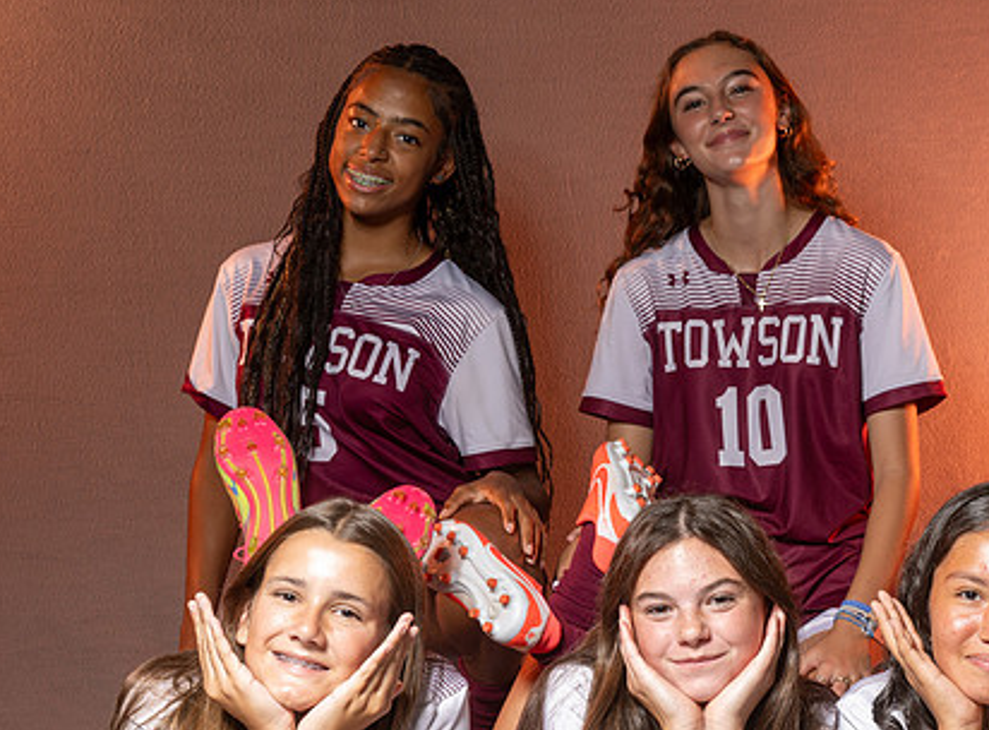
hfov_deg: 12.9
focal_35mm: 154
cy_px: 328
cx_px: 604
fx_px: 4374
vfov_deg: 9.5
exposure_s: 1/160
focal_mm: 72
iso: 80
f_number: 8
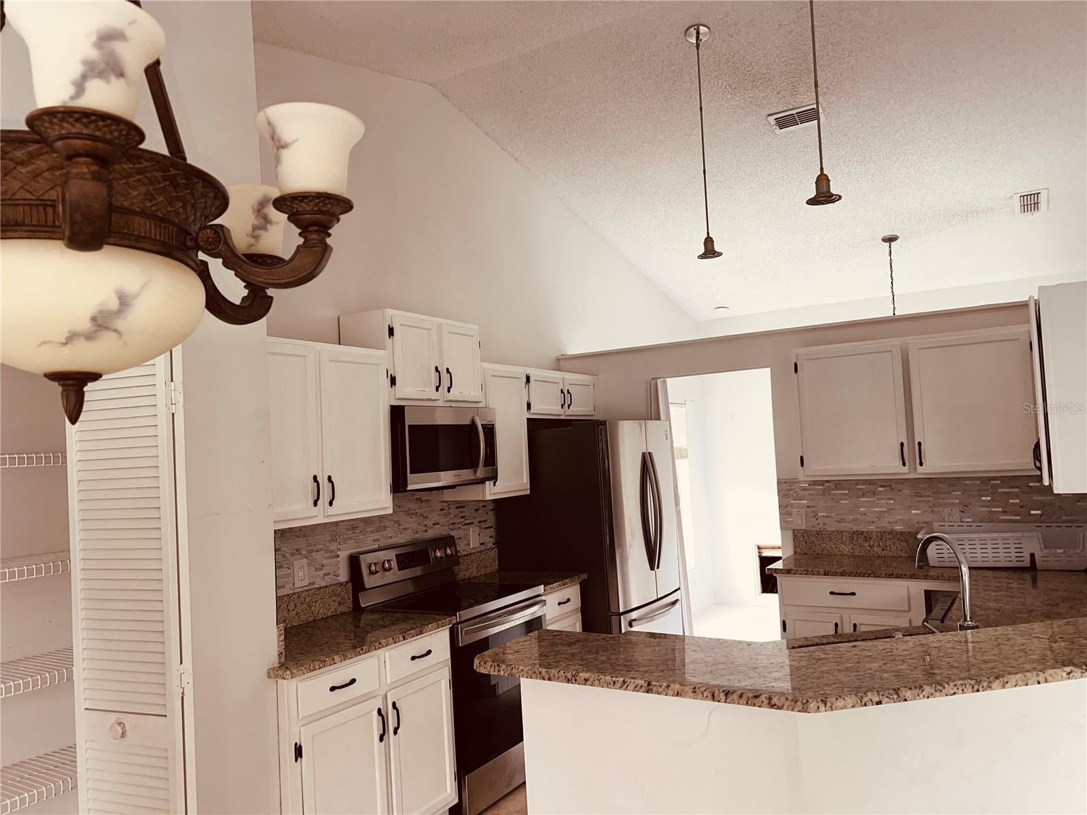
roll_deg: +1.6
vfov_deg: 53.1
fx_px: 816
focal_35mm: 26
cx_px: 544
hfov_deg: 67.3
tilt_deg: +0.5
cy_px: 408
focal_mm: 5.7
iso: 32
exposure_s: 1/55
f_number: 1.5
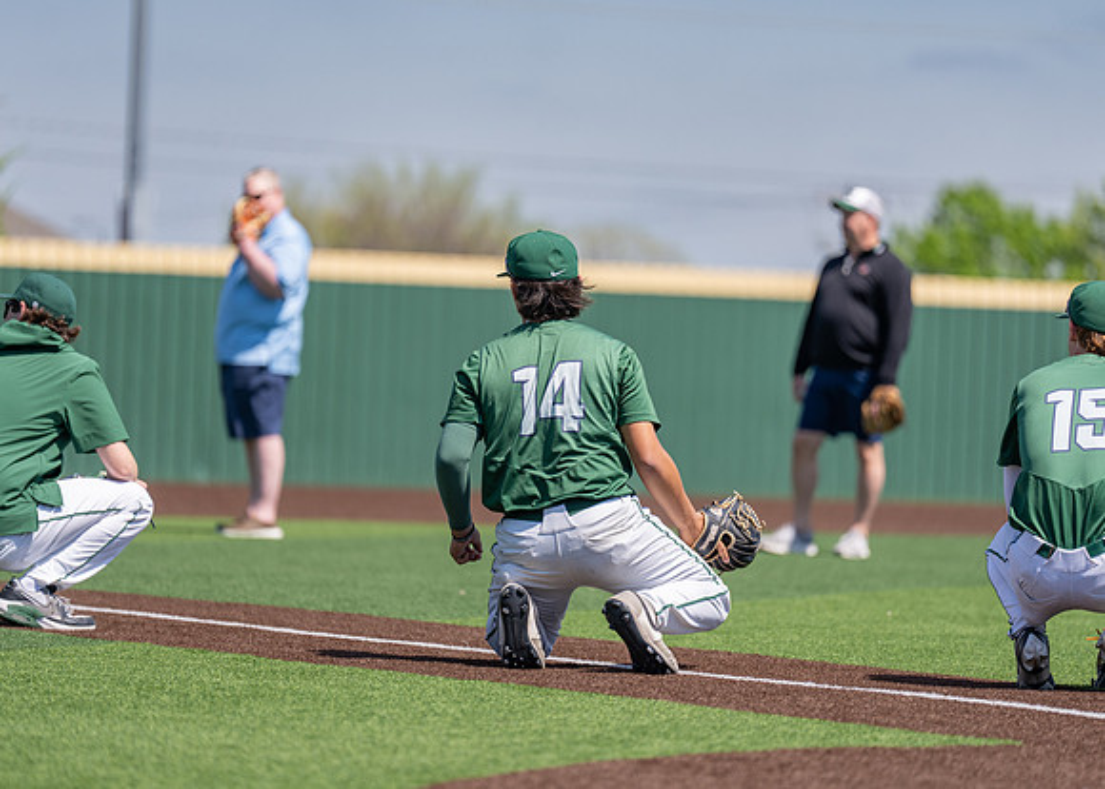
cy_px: 398
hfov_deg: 9.2
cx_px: 546
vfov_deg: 6.6
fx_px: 6840
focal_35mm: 218
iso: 100
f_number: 2.8
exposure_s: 1/2000
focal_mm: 200
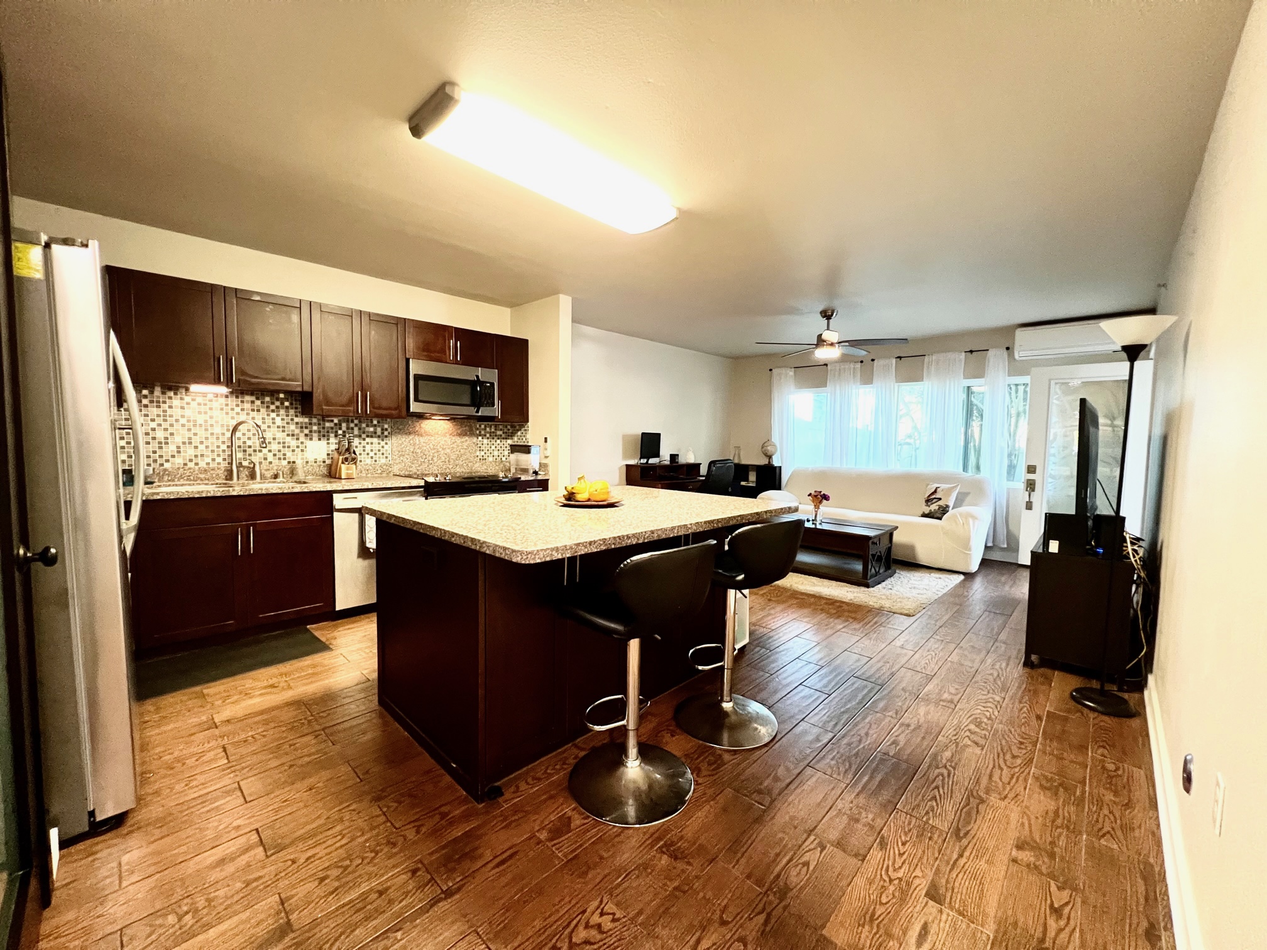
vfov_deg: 89.9
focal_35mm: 13
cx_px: 634
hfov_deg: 106.2
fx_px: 476
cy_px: 475
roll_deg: -0.8
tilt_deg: -4.1
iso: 640
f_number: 1.8
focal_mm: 1.57
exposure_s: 1/60
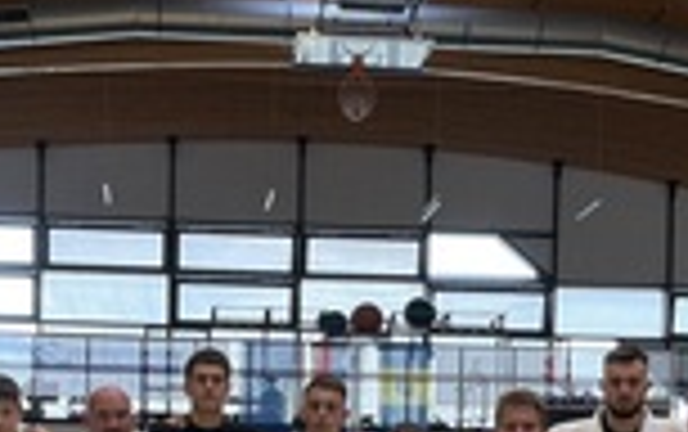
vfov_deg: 15.4
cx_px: 274
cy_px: 549
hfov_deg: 25.4
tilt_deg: +0.5
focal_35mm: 81
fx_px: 1520
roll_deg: -0.9
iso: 50
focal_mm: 5.1
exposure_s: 1/121
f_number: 1.6
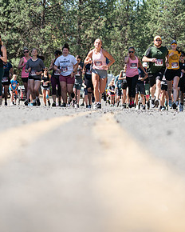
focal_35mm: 139
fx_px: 951
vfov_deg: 13.8
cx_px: 106
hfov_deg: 11.1
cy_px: 80
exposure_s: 1/500
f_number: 4
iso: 125
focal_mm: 74
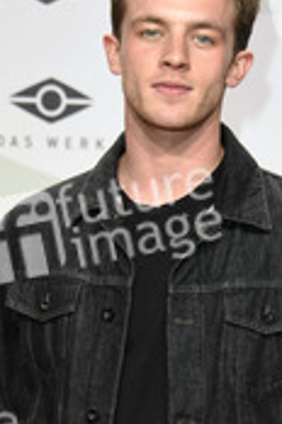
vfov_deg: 13.7
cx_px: 168
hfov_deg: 9.2
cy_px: 348
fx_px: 1751
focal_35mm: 149
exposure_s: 1/250
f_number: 5.6
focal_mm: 65
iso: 640
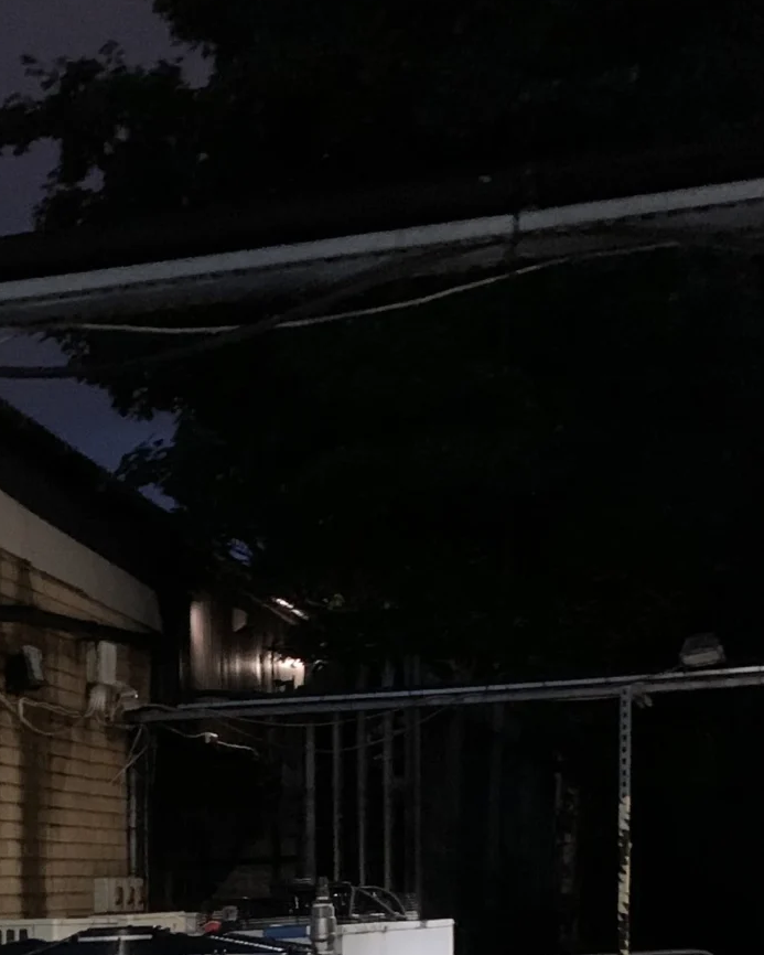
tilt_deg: -9.6
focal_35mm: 75
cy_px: 1280
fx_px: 2119
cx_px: -68
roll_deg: +2.0
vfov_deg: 22.4
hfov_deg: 19.6
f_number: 1.8
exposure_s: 1/15
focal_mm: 4.2
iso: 800
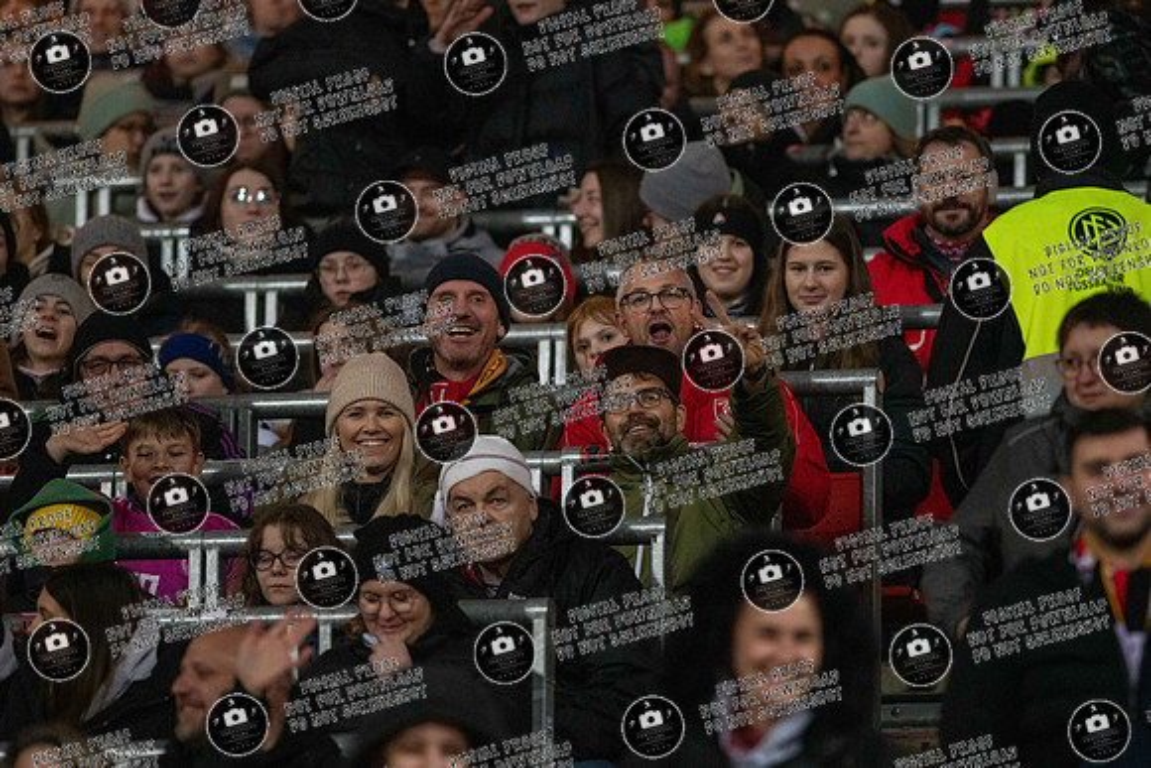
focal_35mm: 352
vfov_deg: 3.9
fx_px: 11263
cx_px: 633
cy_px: 373
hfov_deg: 5.9
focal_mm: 300
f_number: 3.2
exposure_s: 1/1250
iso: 2500
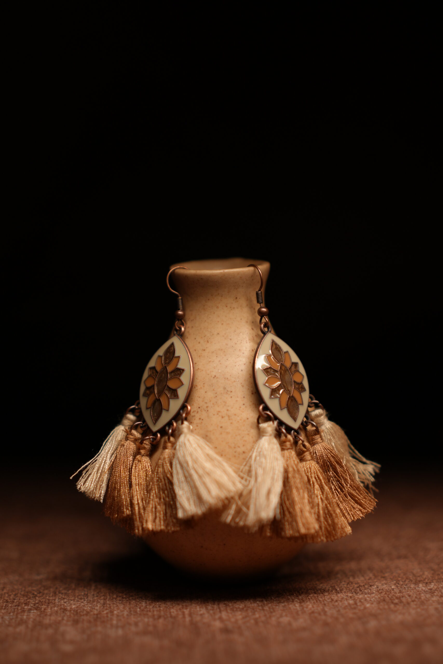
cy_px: 332
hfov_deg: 26.0
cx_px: 222
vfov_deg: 38.2
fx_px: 960
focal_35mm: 52
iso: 160
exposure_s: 1/100
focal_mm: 35
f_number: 1.8
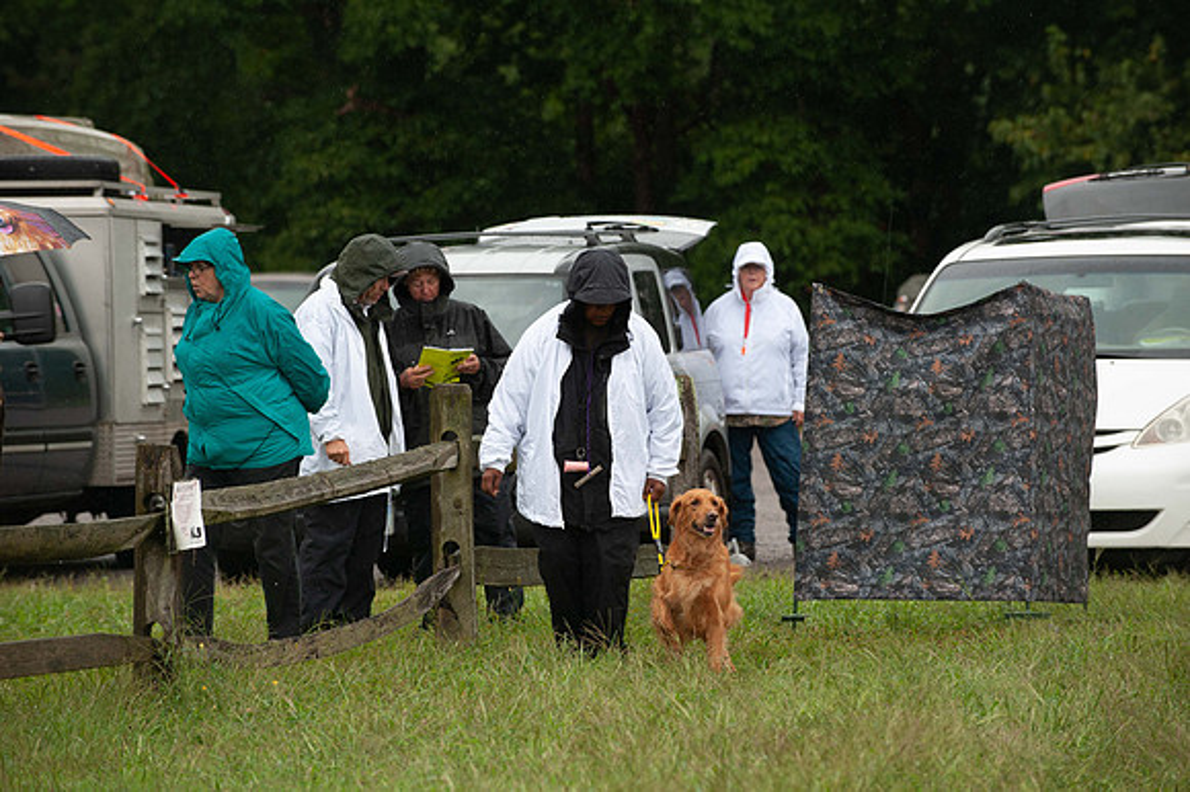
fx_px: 6607
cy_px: 396
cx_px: 595
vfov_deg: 6.9
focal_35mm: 200
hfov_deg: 10.3
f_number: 5.6
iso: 800
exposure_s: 1/640
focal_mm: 200
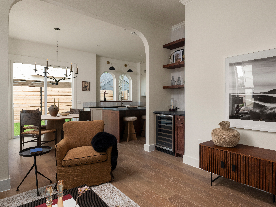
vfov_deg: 63.4
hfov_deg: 78.6
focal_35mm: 21
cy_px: 100
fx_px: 167
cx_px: 155
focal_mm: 22.8
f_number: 11
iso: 500
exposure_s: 1/15
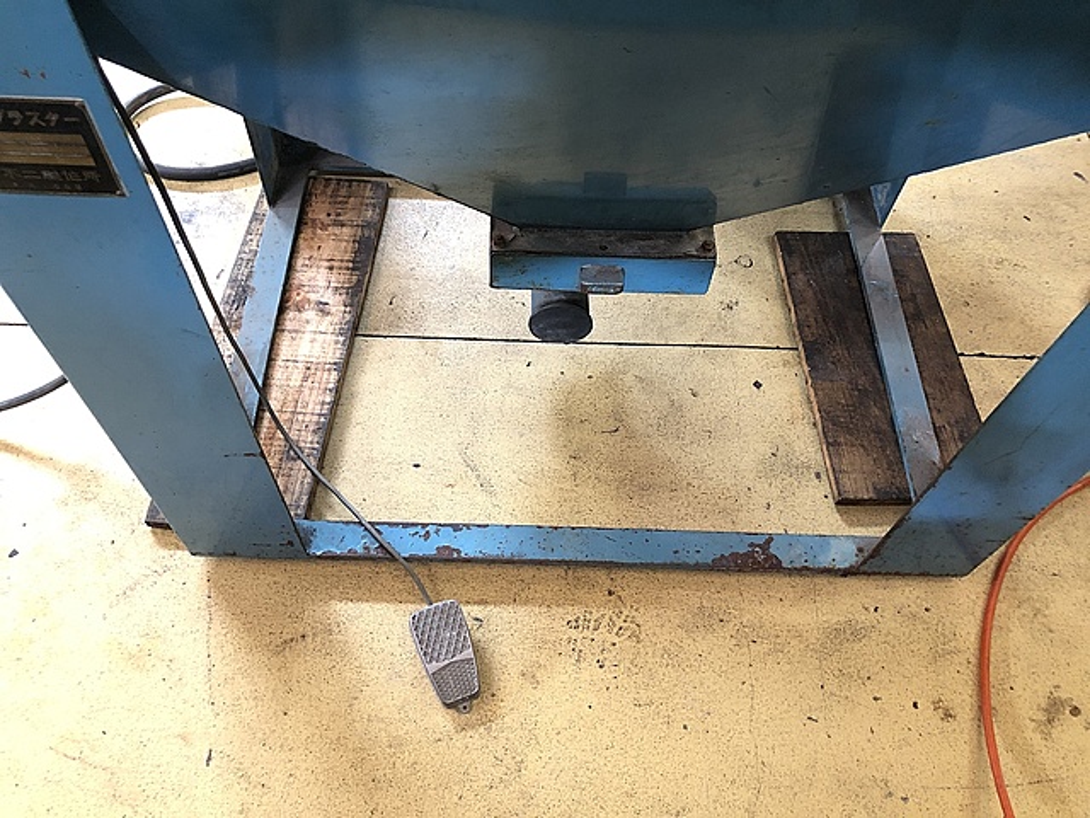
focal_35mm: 28
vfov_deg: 49.7
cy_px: 409
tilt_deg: -58.6
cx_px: 545
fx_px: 882
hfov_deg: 63.4
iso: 100
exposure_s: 1/4
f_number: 1.8
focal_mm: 3.99
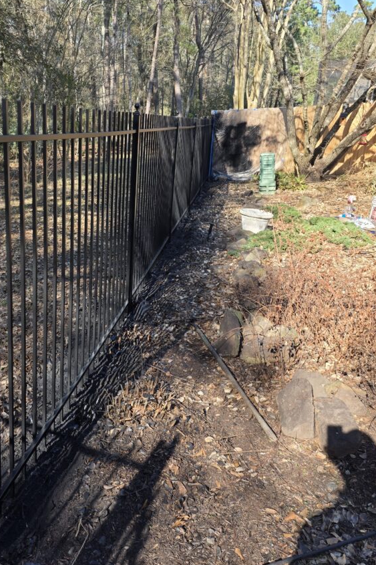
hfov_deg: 44.4
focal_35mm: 29
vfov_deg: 63.1
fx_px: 454
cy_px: 228
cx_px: 132
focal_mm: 6.25
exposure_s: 1/177
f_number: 1.7
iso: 12
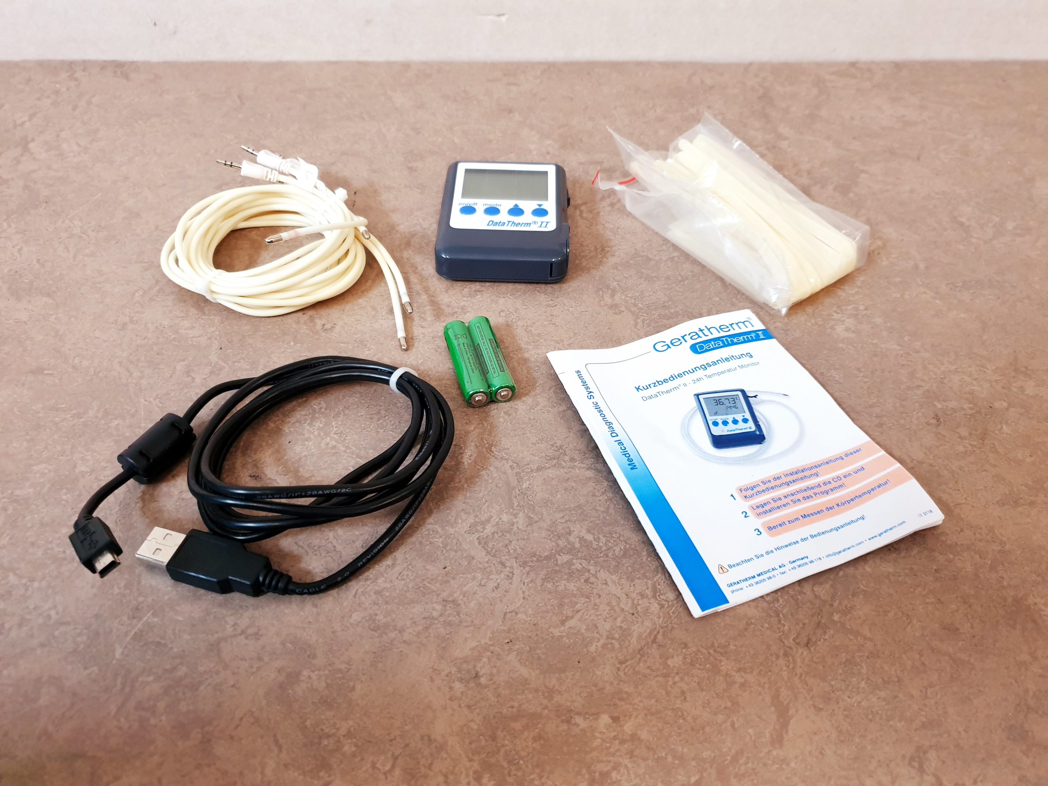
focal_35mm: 26
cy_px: 393
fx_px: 787
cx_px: 524
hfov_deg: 67.3
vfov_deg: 53.1
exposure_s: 1/50
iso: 200
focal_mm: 4.3
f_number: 1.5
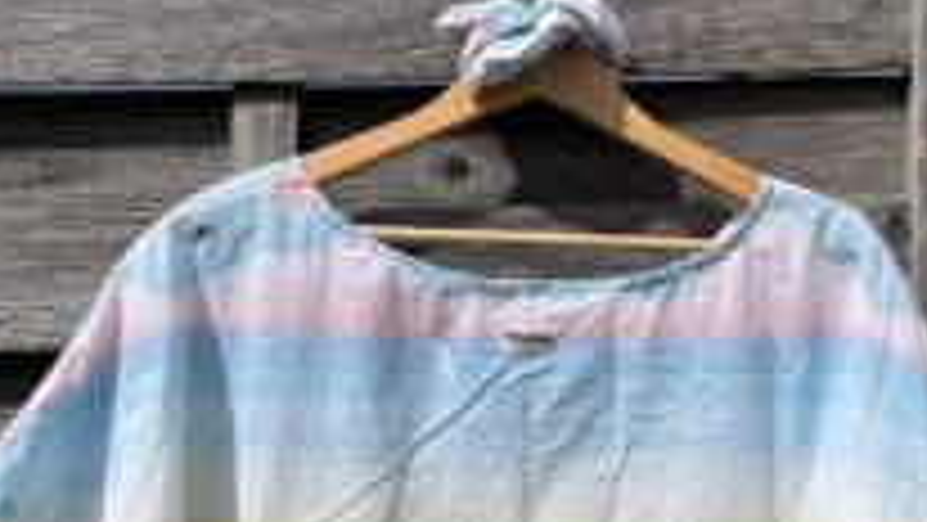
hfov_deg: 37.8
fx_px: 1352
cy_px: 446
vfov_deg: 21.5
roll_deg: +0.3
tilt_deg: +1.7
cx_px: 477
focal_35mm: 55
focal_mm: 5.1
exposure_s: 1/7353
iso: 50
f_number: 1.6
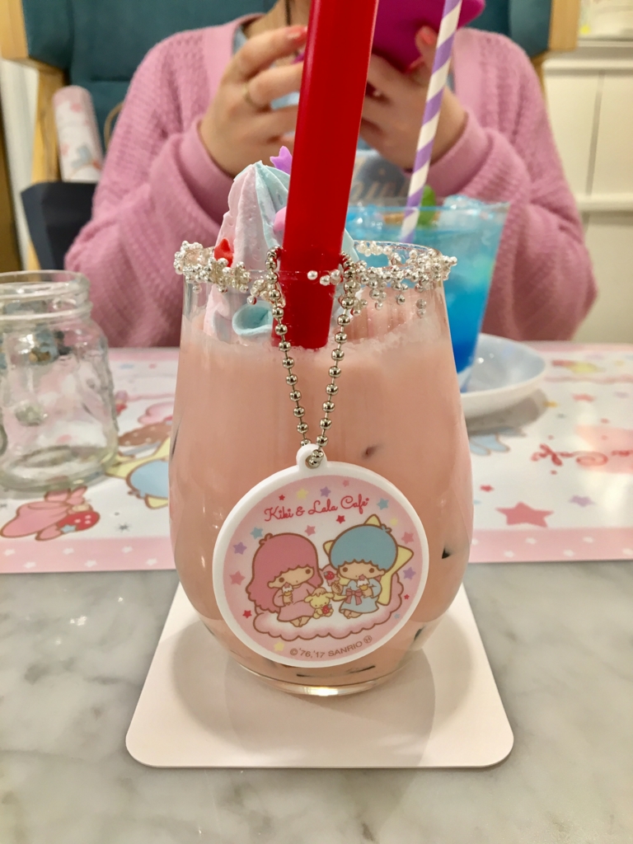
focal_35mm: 29
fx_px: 707
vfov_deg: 61.7
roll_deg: +1.2
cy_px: 422
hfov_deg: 48.2
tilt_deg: -19.3
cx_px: 316
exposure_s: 1/30
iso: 50
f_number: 2.2
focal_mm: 4.15
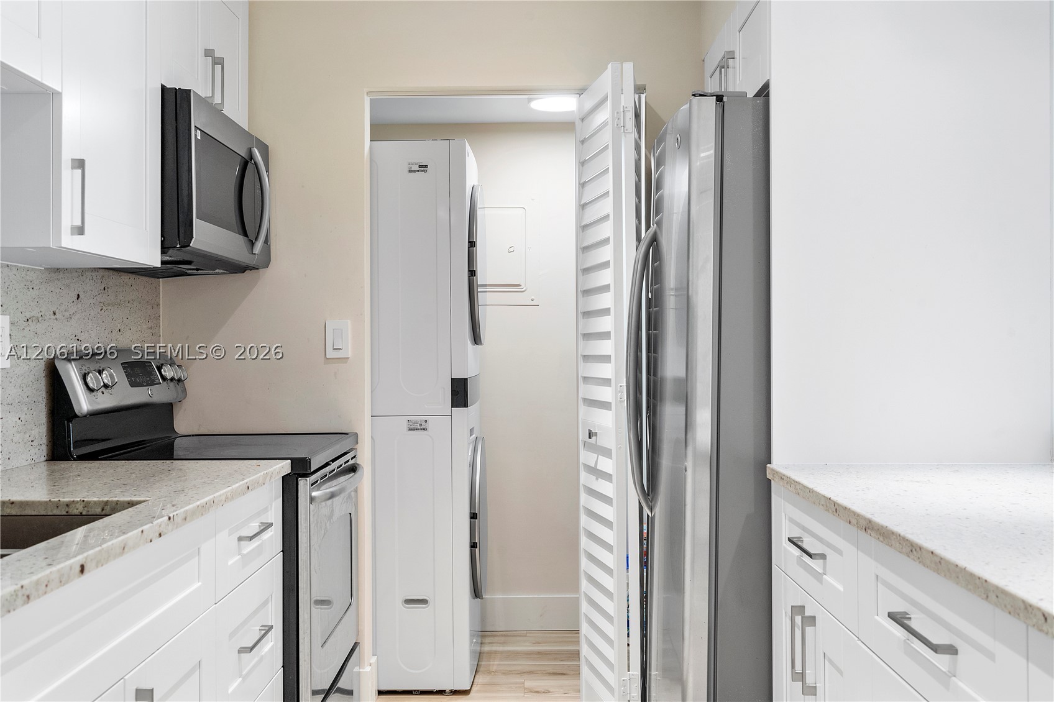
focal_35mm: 35
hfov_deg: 54.4
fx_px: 1024
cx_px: 527
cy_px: 351
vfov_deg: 37.8
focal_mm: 35
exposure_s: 1/25
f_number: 9
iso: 500
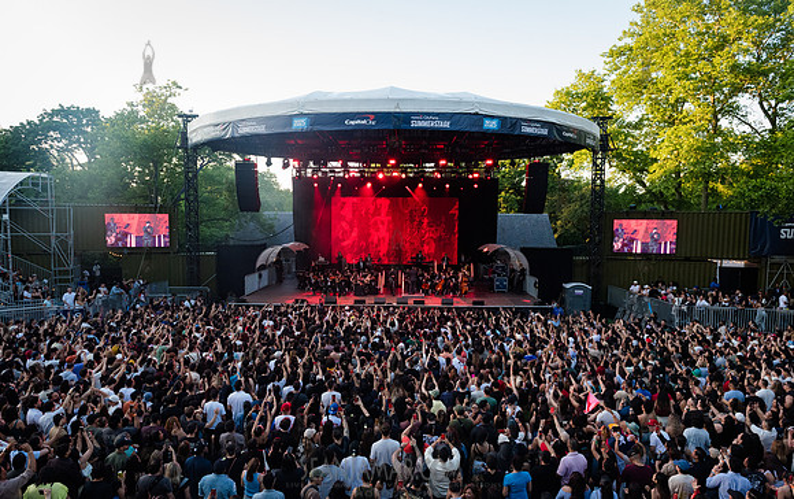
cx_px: 397
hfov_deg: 73.1
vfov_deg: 49.9
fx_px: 535
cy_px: 265
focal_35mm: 25
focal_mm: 24
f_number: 4.5
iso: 3200
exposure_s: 1/1000
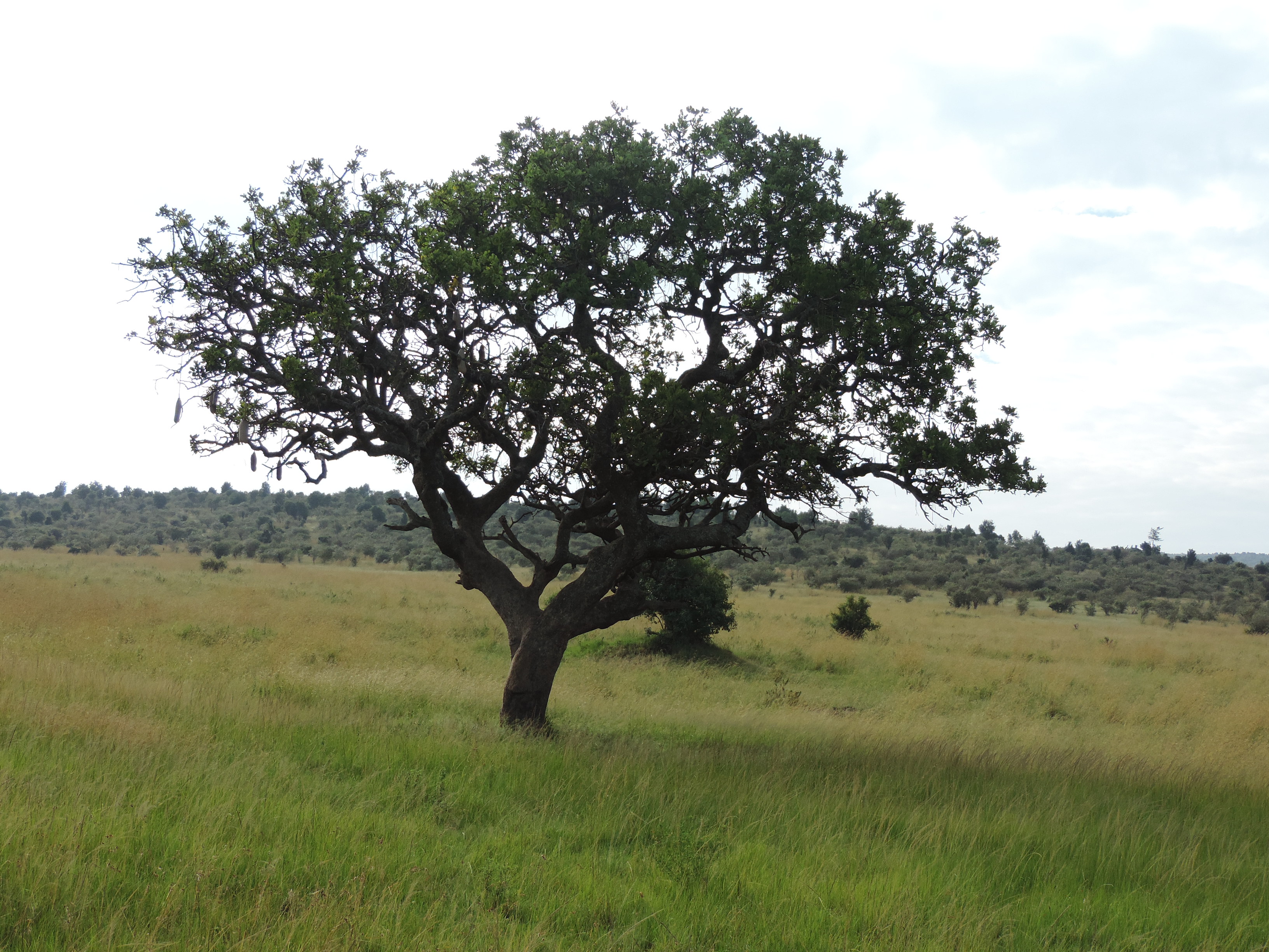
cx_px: 634
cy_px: 476
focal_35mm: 55
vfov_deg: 26.6
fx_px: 2016
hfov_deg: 34.9
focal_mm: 9.8
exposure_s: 1/400
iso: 80
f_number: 3.7
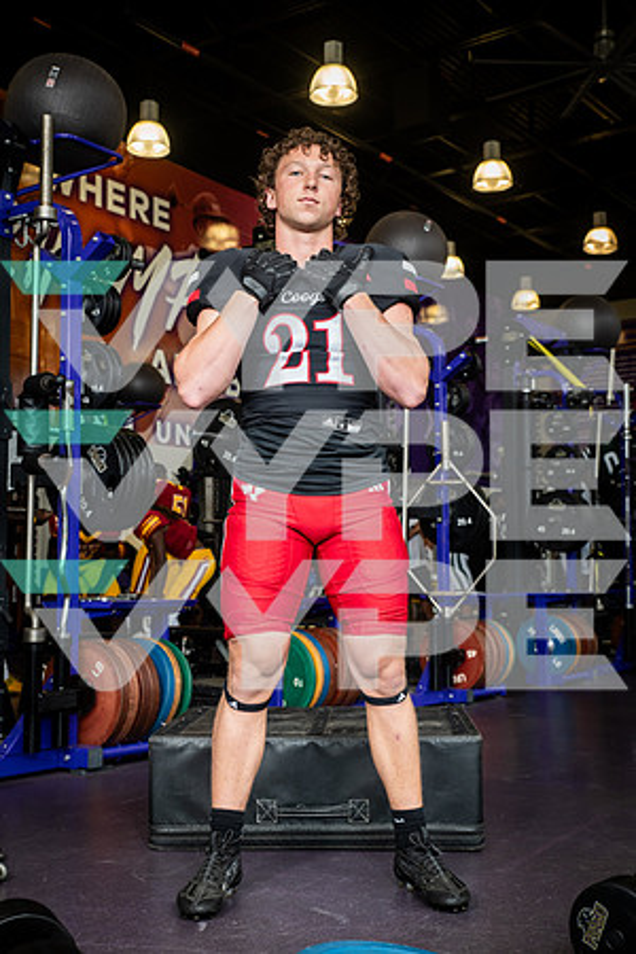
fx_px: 1219
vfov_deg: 42.7
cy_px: 477
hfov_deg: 29.2
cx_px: 318
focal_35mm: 46
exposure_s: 1/250
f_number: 5.6
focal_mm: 46
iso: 500
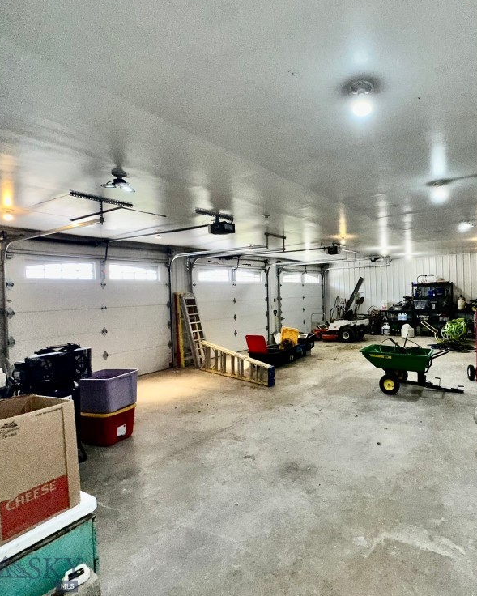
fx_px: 335
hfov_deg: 67.6
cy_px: 292
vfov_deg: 83.3
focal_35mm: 19
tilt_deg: -0.4
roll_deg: +1.4
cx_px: 340
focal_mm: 2.22
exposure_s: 1/80
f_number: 2.2
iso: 80
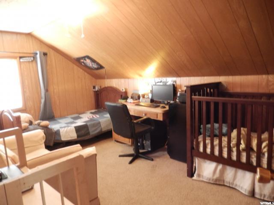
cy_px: 102
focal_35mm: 25
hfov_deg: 69.4
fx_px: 198
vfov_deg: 54.9
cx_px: 137
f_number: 3.4
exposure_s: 1/3
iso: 400
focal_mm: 4.5
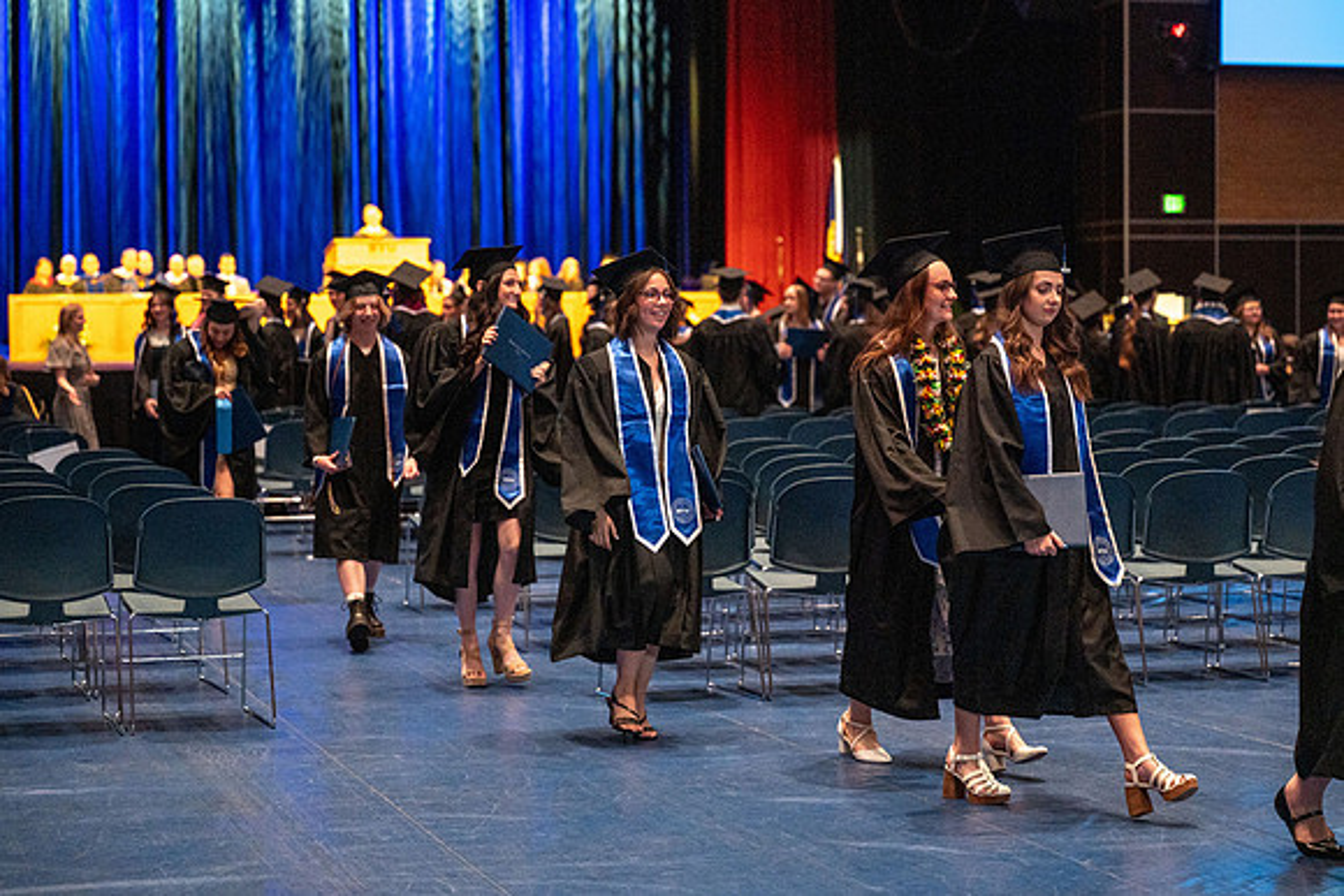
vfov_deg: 17.4
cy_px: 418
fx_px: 2925
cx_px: 680
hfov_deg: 25.9
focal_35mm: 78
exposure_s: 1/400
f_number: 2.8
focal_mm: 70
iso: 2000
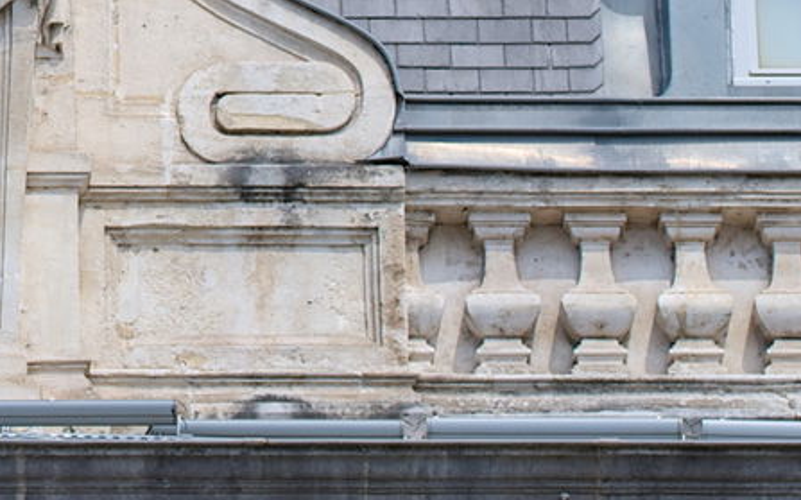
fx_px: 12897
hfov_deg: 3.5
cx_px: -719
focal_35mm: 591
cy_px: -348
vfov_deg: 2.2
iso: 200
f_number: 8
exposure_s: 1/280
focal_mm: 90
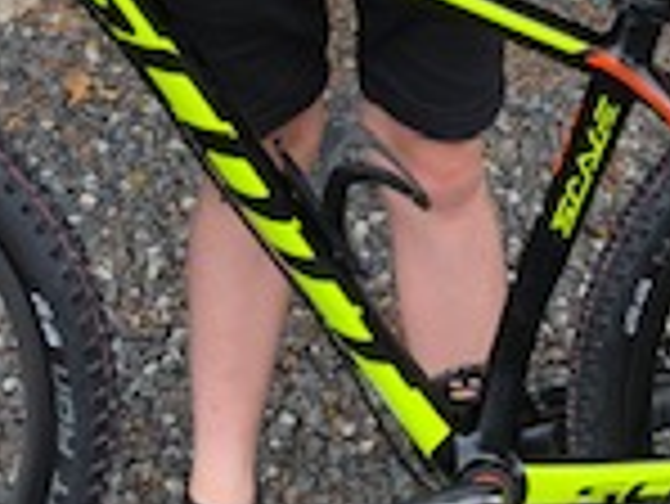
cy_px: -230
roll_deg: +0.4
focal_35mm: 120
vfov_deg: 11.9
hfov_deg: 16.3
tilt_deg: -20.0
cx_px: 472
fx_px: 2324
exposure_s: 1/120
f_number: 1.8
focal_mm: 3.99
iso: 40
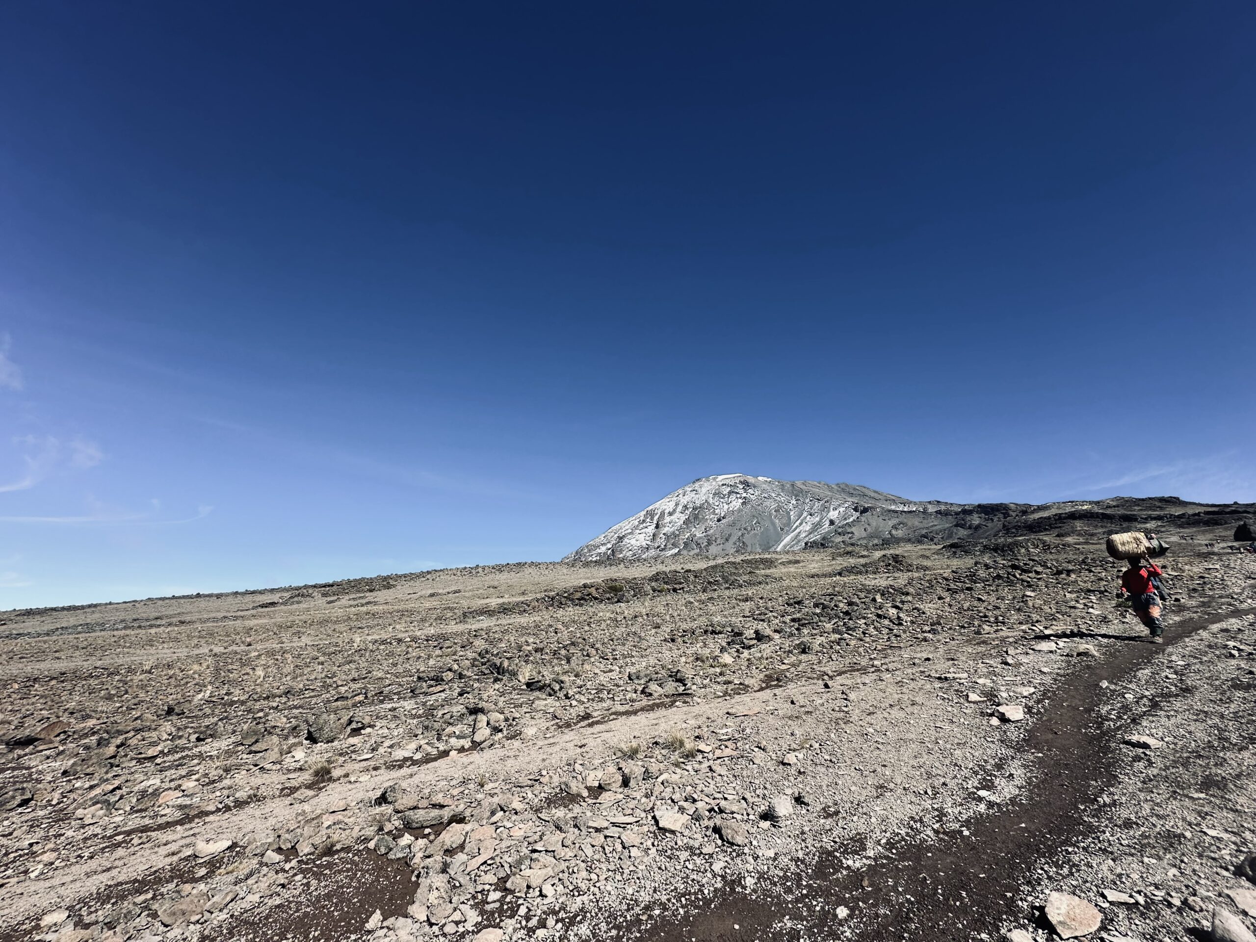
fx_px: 508
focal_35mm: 14
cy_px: 471
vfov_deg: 85.7
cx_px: 628
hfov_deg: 102.1
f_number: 2.2
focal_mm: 2.22
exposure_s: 1/1949
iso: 50
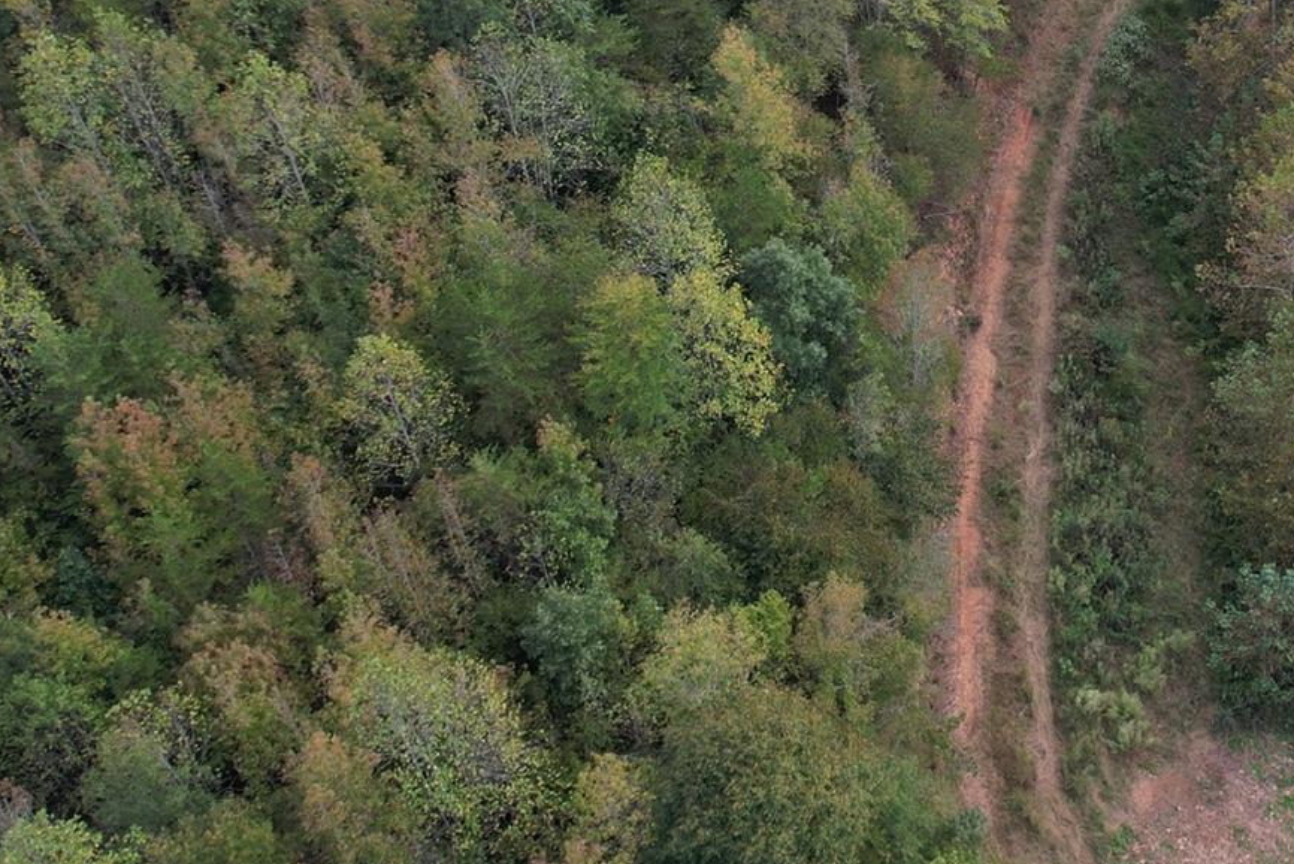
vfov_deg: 25.1
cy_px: 53
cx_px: 1038
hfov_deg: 36.8
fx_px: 1870
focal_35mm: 52
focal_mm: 8.38
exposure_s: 1/320
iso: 100
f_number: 2.8
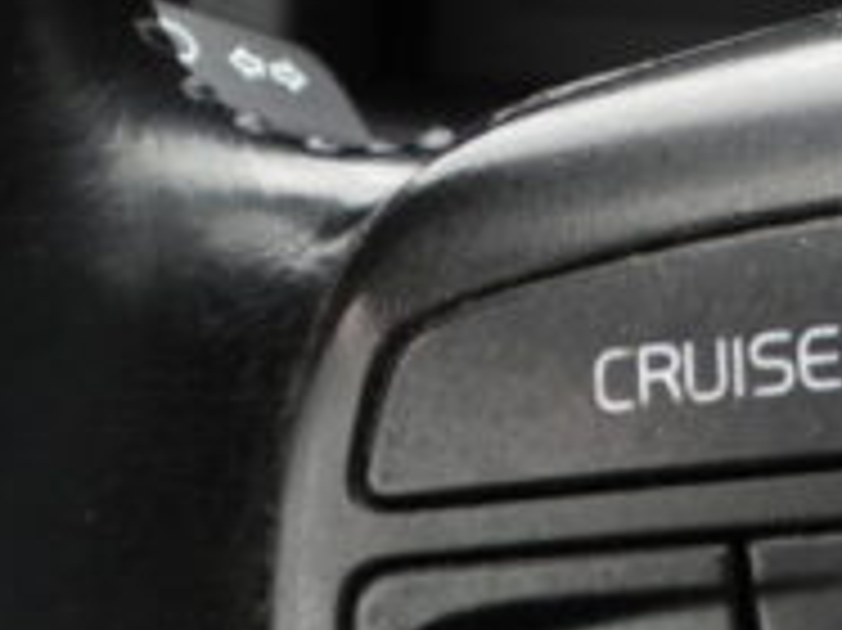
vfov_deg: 10.0
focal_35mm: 145
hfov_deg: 13.6
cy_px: 806
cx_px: 500
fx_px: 3525
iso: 100
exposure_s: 1/80
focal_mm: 6.8
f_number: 3.2
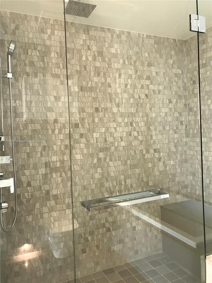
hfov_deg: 49.7
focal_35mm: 28
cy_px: 142
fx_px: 229
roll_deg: +3.2
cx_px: 106
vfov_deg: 63.4
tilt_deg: -0.5
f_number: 1.8
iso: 40
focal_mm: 3.99
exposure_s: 1/17
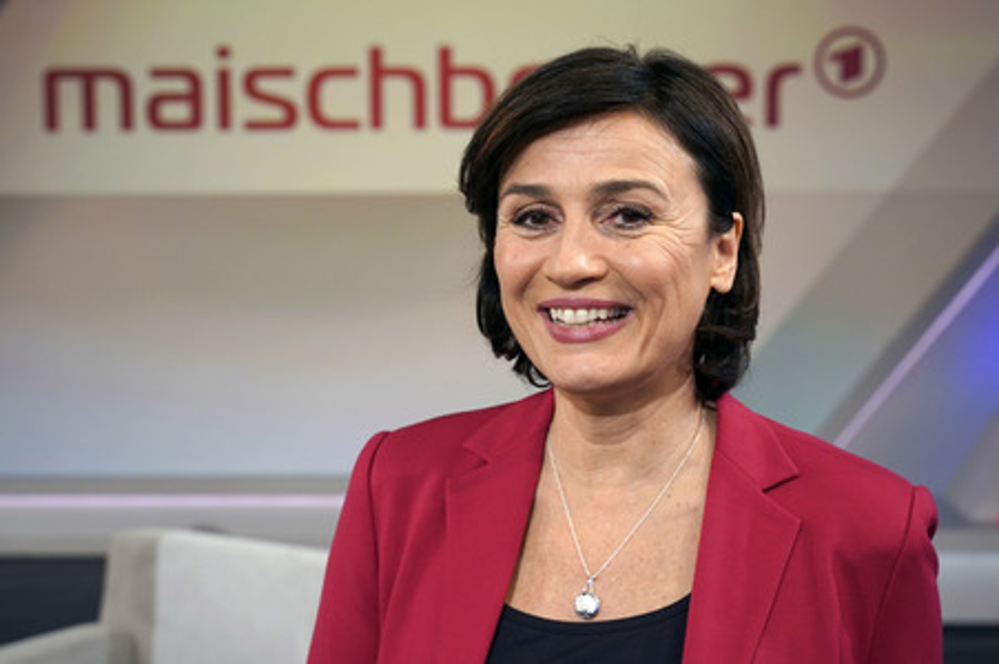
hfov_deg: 38.2
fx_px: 1442
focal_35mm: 52
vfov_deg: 26.0
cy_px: 332
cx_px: 500
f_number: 5.6
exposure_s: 1/160
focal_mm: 52
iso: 1600
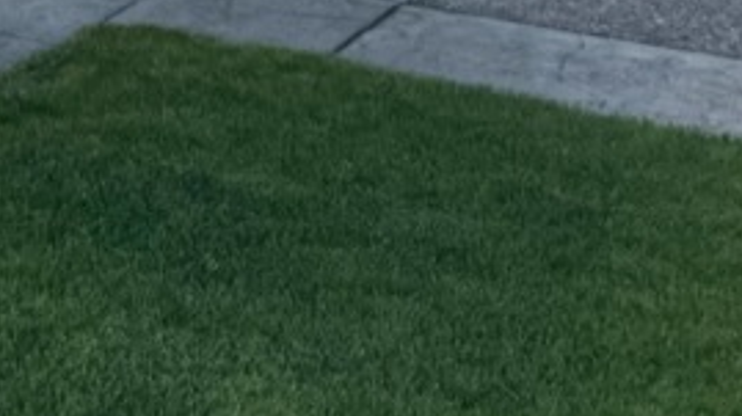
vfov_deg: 10.0
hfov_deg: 16.6
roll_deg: +2.5
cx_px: -579
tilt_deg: -5.3
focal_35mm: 108
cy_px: -522
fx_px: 2124
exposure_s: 1/3968
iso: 50
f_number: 1.5
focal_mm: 5.7
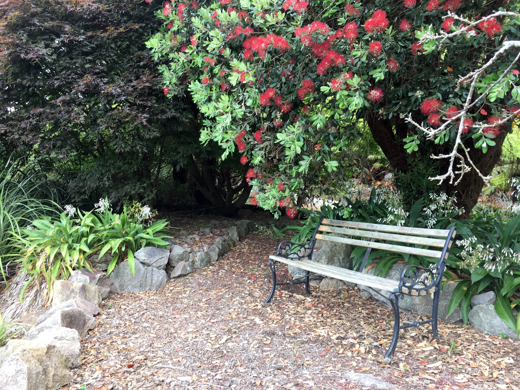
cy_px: 195
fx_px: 436
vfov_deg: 48.2
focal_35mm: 29
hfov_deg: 61.7
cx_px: 260
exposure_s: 1/50
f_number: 2.2
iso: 32
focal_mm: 4.15
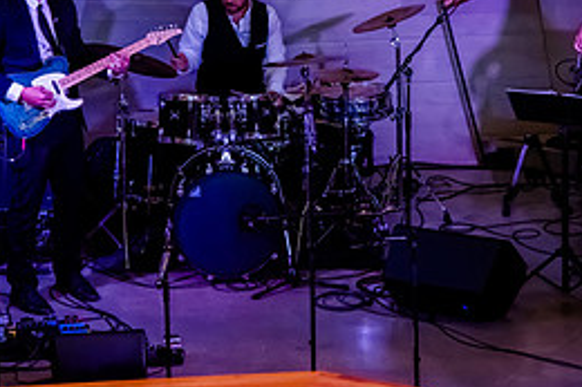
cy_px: 21
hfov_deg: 9.4
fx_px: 3522
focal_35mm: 218
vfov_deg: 6.3
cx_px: 254
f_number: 4
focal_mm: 95
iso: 4000
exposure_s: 1/250
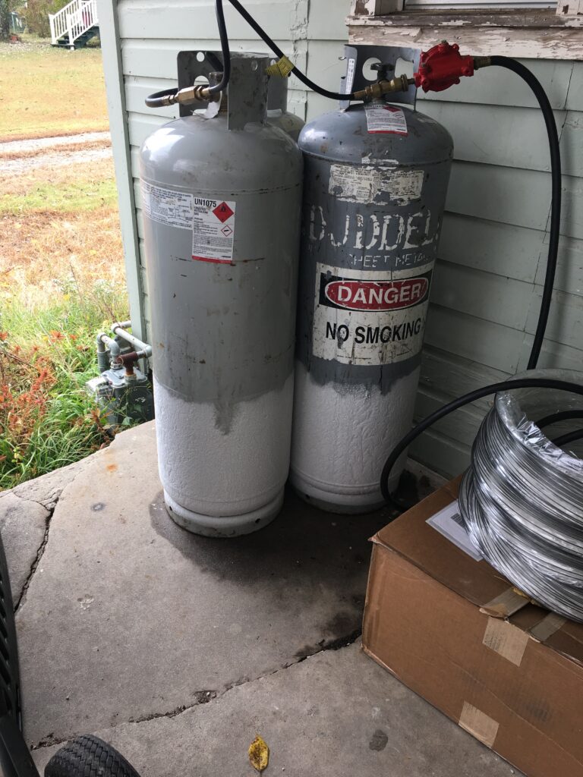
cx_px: 292
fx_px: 651
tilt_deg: -26.0
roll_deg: -2.0
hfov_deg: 48.2
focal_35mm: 29
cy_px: 388
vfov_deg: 61.7
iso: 25
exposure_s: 1/120
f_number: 2.2
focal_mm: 4.15
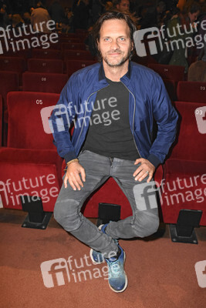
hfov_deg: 40.0
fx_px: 283
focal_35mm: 33
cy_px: 154
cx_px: 103
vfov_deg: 57.2
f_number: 6.3
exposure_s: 1/60
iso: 3200
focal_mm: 22
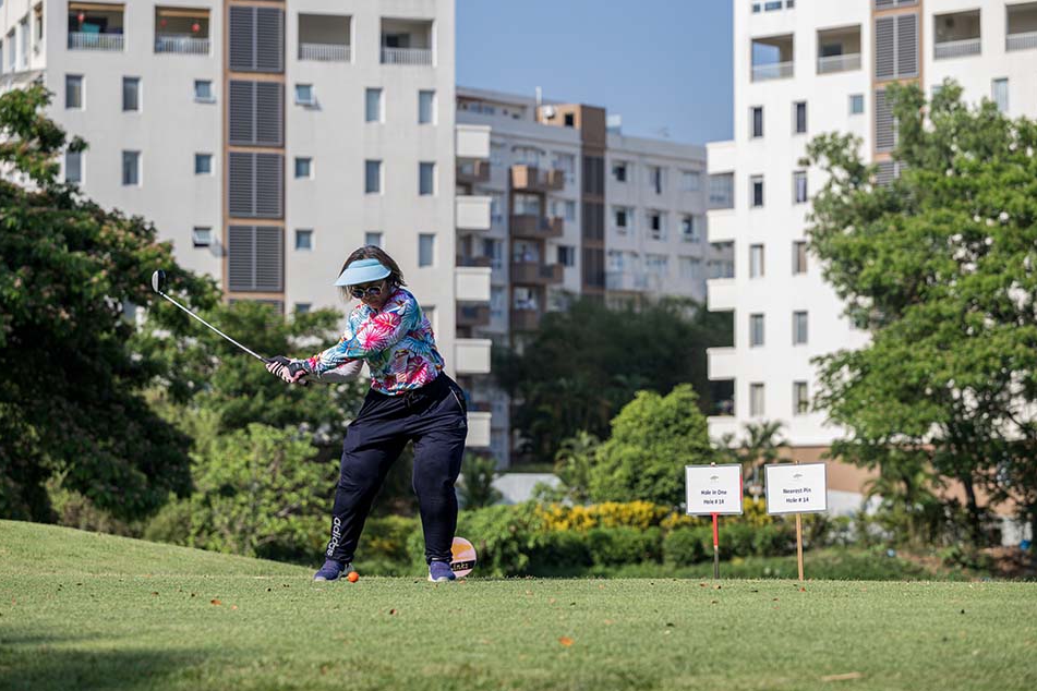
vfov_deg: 13.0
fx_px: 3024
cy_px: 348
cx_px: 518
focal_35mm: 105
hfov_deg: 19.5
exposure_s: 1/4000
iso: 1000
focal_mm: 104
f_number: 4
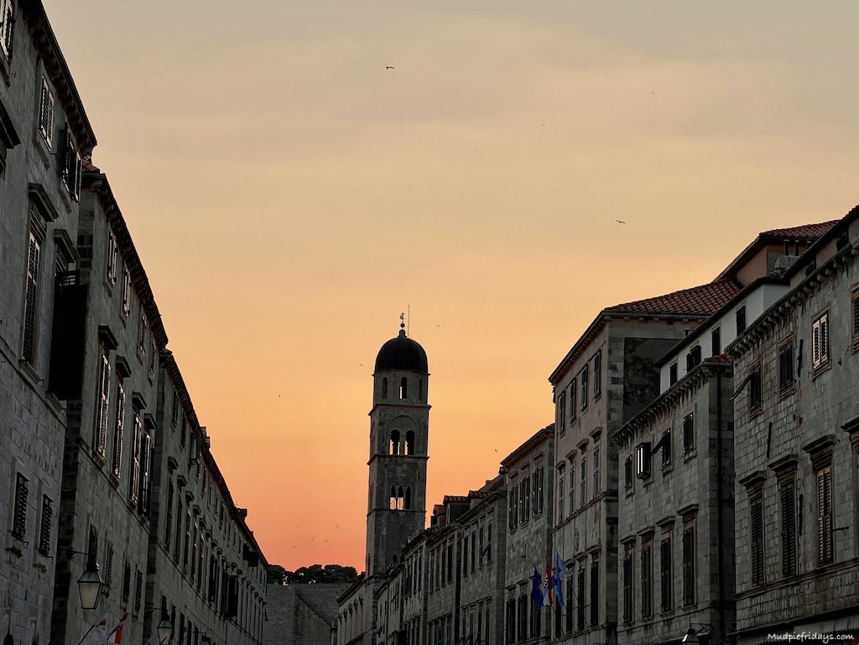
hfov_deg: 25.3
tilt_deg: +11.2
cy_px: 322
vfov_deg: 19.1
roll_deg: -2.1
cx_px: 430
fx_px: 1911
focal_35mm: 77
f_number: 2.8
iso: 32
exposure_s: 1/306
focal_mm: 9
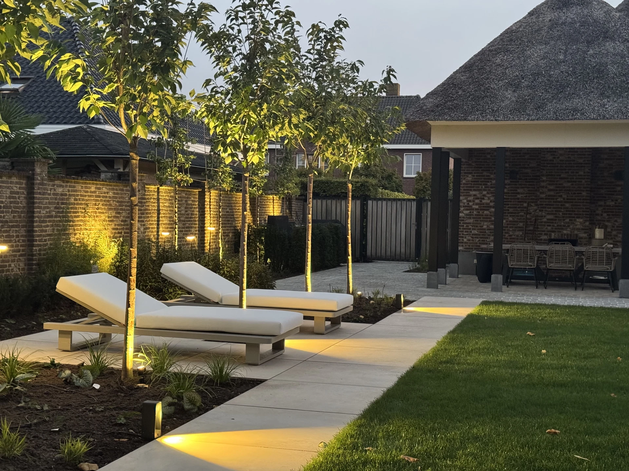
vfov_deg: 30.3
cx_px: 314
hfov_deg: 39.7
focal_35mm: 48
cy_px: 236
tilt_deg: -1.2
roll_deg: -0.9
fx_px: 872
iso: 500
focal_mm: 6.76
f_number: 1.78
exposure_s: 1/25
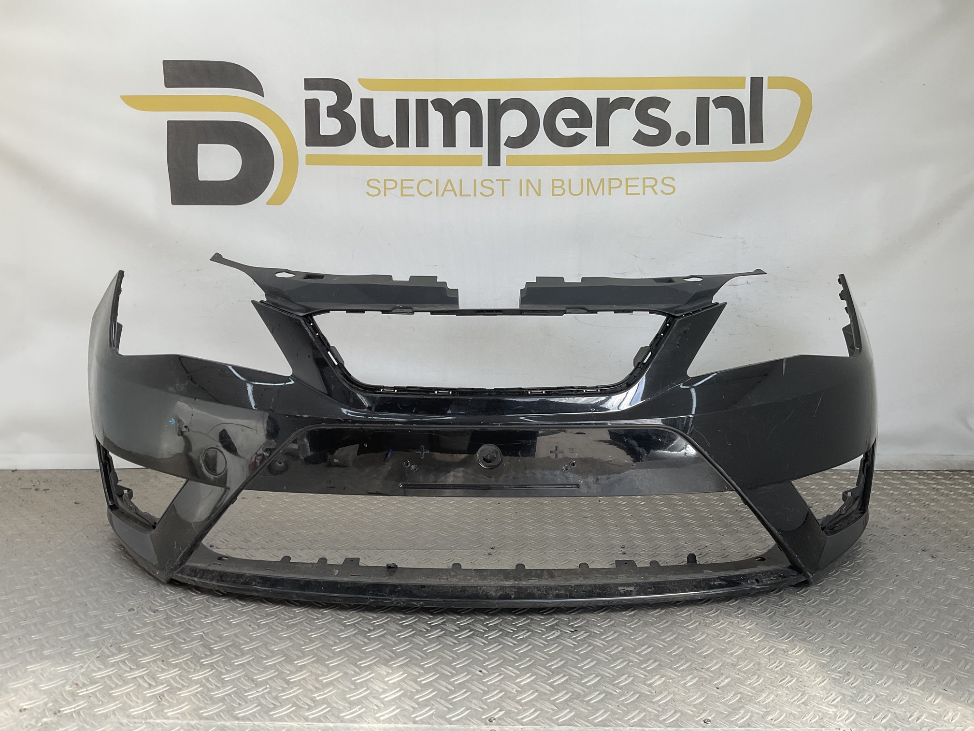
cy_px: 366
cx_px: 487
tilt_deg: -9.4
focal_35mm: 29
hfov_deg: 61.7
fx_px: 816
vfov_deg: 48.2
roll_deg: -1.3
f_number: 1.8
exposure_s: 1/324
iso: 16
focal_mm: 3
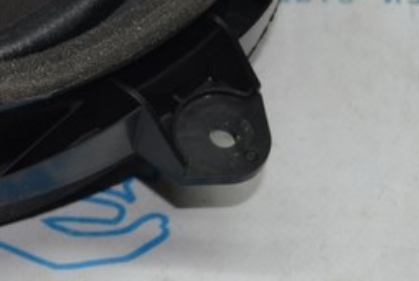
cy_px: -40
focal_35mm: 145
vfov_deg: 9.4
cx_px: -150
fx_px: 1690
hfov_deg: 13.5
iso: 250
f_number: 4
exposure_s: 1/125
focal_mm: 24
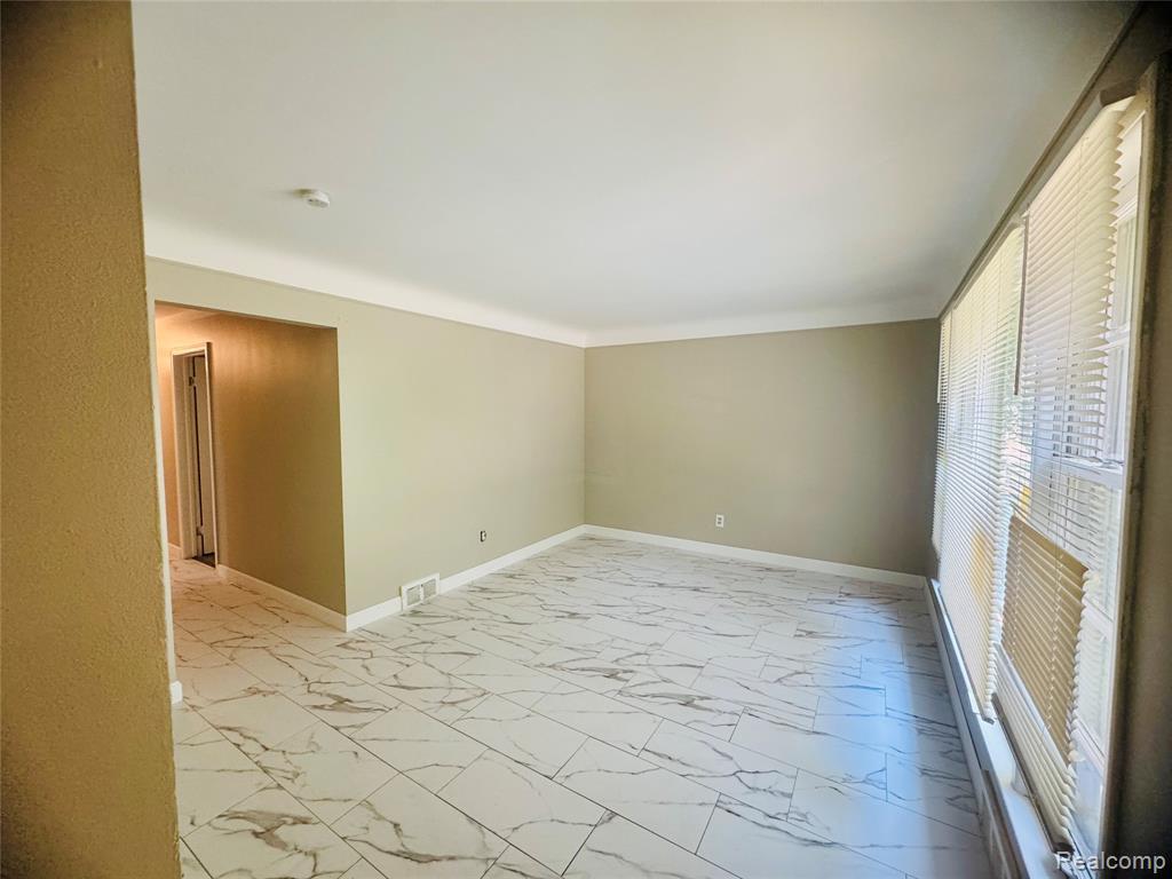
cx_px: 586
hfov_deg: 102.1
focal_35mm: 14
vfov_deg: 85.7
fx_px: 474
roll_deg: +0.0
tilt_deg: -3.7
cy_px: 440
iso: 250
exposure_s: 1/99
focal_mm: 2.22
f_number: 2.2
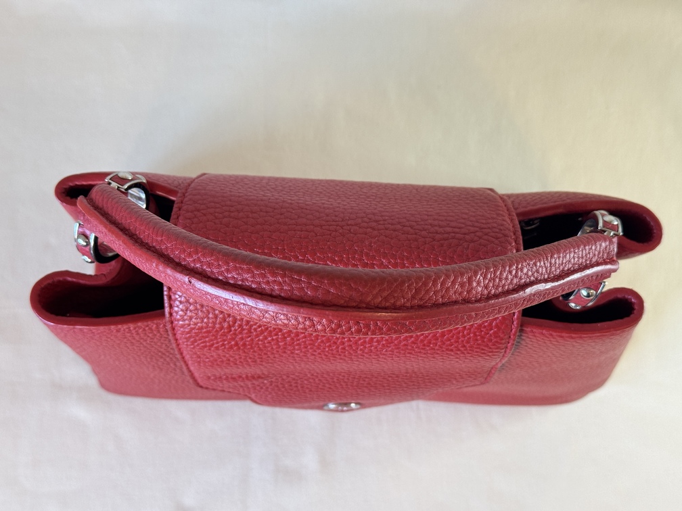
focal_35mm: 48
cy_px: 256
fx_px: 946
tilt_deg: -79.2
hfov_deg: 39.7
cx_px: 341
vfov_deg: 30.3
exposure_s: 1/50
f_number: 1.78
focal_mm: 6.76
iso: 160
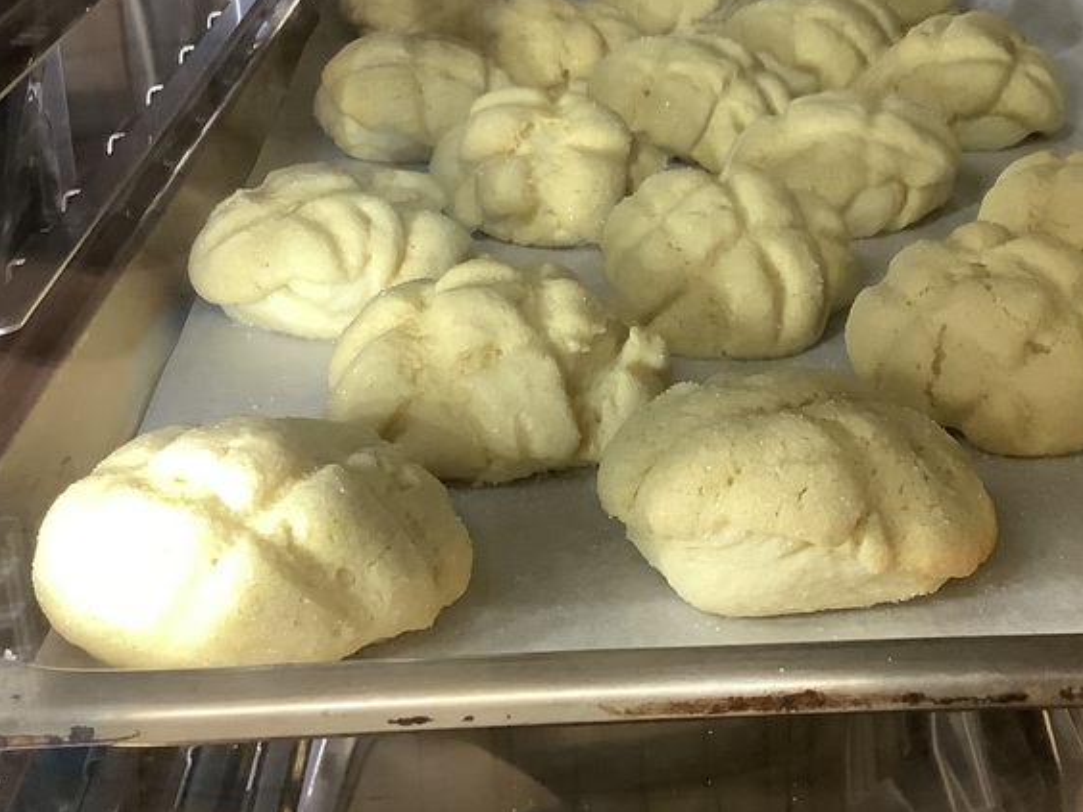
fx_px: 1721
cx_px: 709
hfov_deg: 34.7
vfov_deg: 26.3
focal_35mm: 55
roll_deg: +0.5
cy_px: 219
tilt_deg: -21.9
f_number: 2.4
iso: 250
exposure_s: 1/60
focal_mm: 3.3
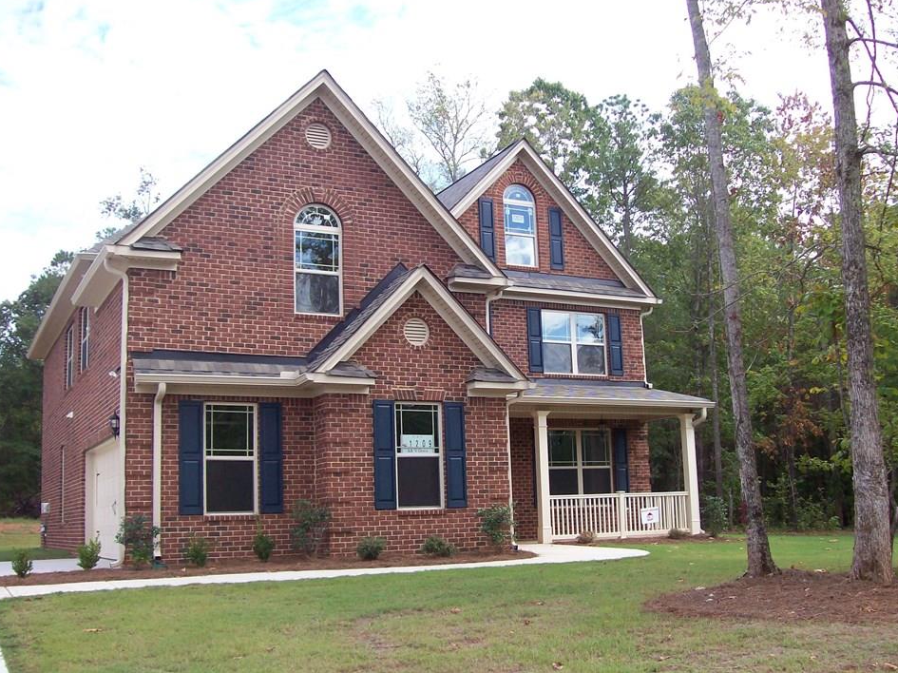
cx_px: 463
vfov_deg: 36.8
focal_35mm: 39
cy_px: 354
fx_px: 1011
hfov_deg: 47.9
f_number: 2.7
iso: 80
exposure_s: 1/472
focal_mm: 6
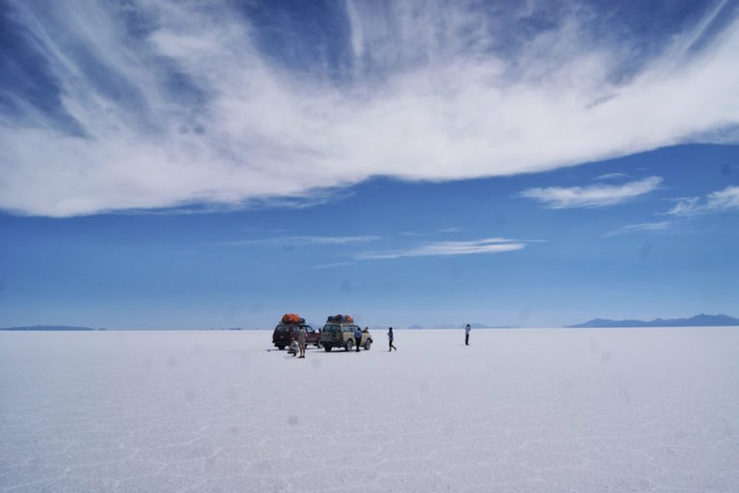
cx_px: 370
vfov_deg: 47.9
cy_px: 246
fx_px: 554
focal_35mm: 27
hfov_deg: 67.4
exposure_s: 1/500
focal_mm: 18
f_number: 10
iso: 100
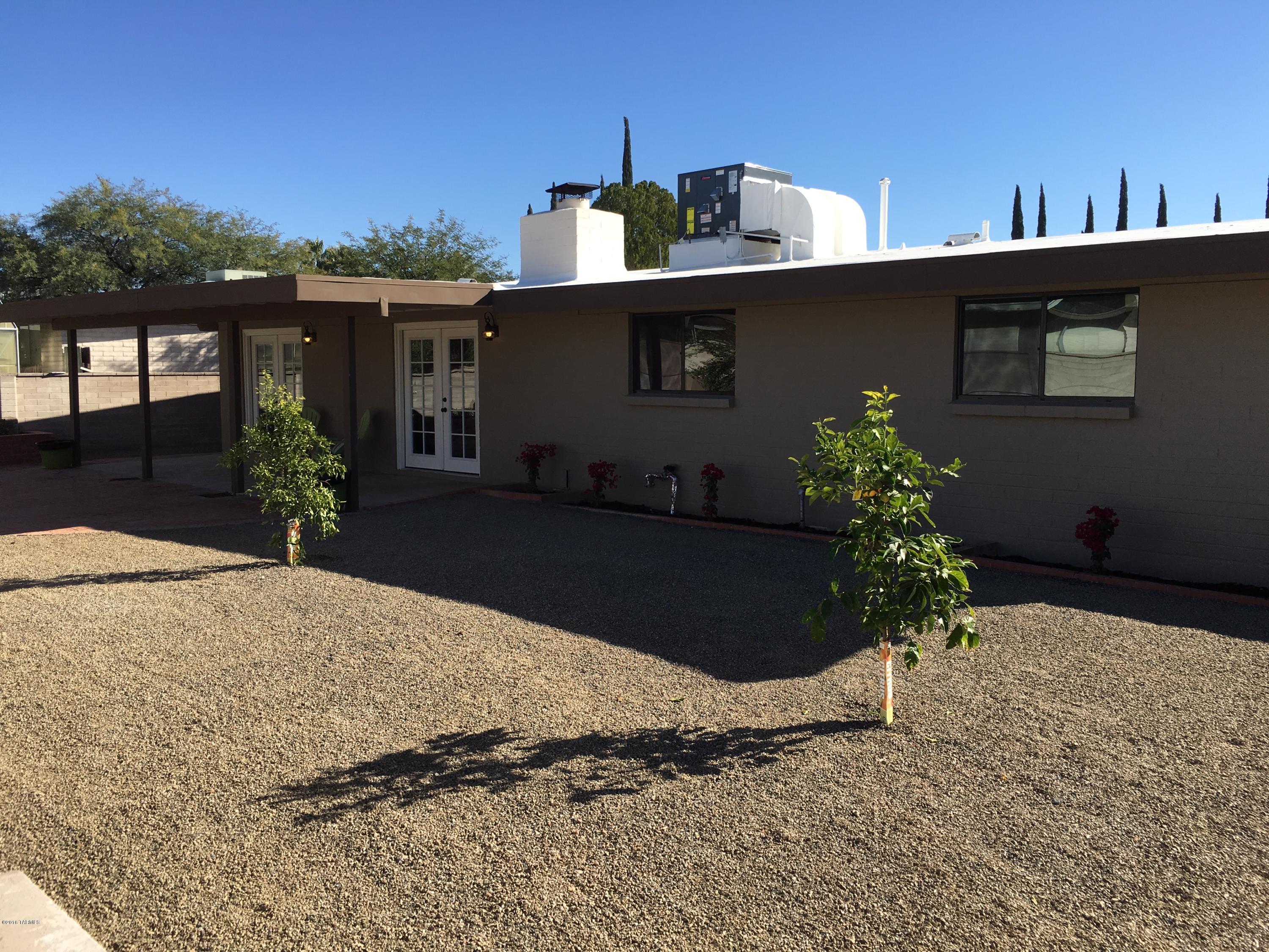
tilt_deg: -4.2
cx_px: 634
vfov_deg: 48.2
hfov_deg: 61.7
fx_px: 1063
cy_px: 476
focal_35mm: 29
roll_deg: -0.1
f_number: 2.2
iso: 25
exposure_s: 1/1099
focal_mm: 4.15
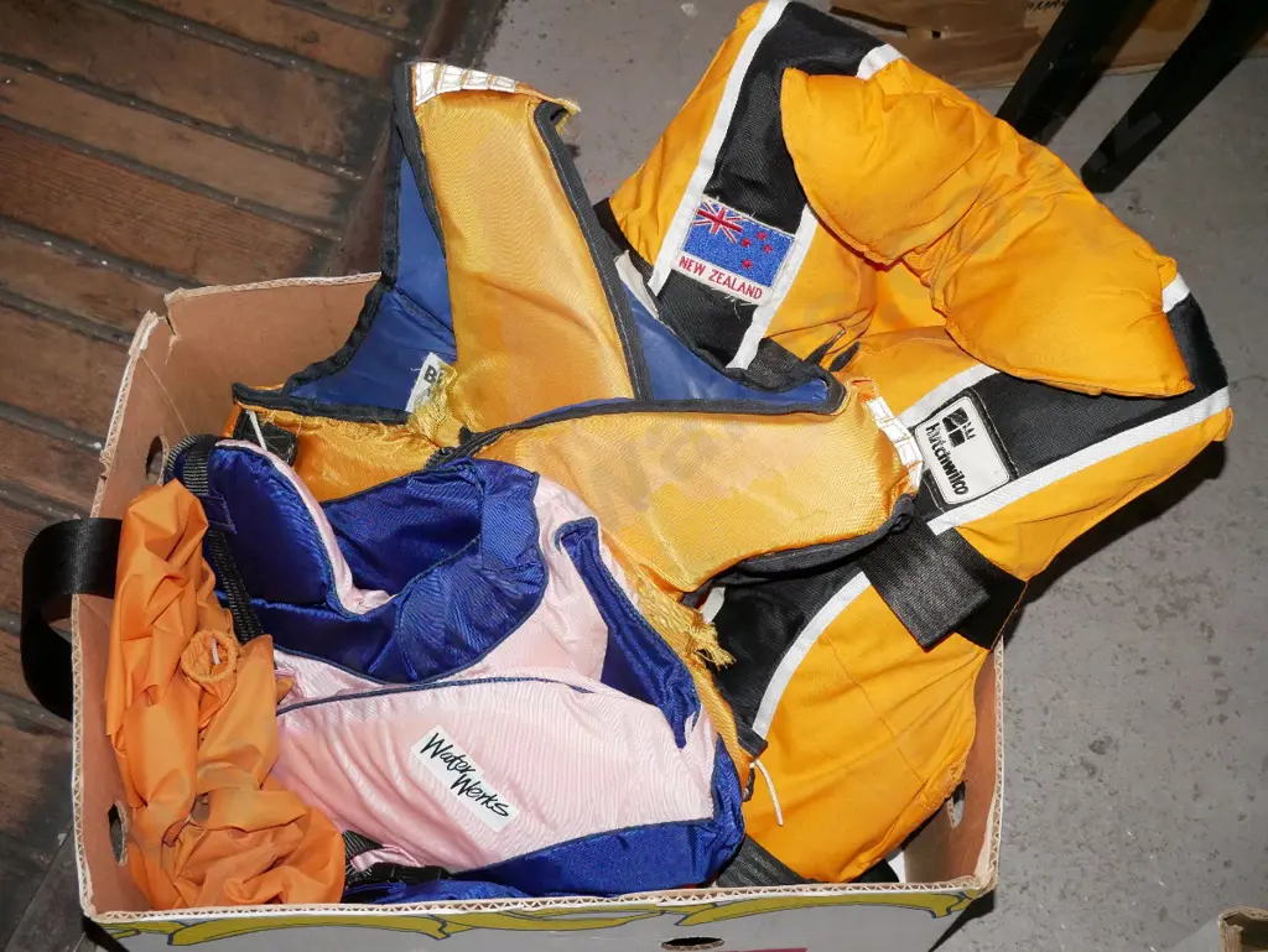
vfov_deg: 32.9
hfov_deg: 42.9
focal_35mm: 44
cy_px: 476
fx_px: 1612
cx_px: 634
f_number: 5.6
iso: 3200
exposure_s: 1/160
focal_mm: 22
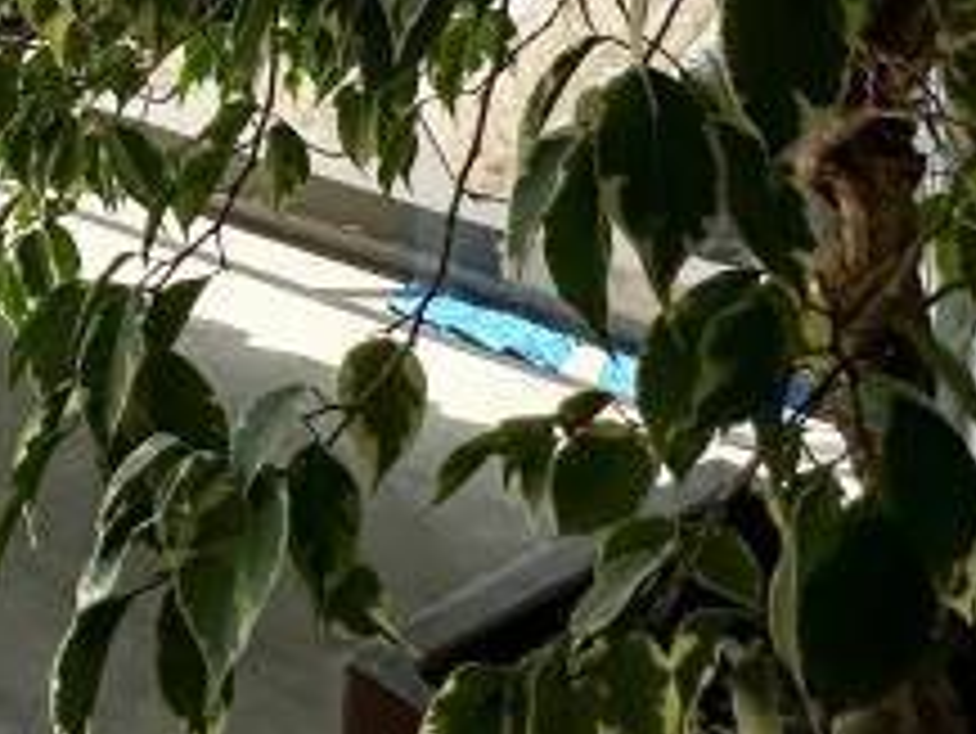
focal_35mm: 66
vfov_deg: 18.4
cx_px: -558
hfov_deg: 22.8
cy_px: -509
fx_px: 1862
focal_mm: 2.22
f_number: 2.2
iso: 40
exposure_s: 1/1092
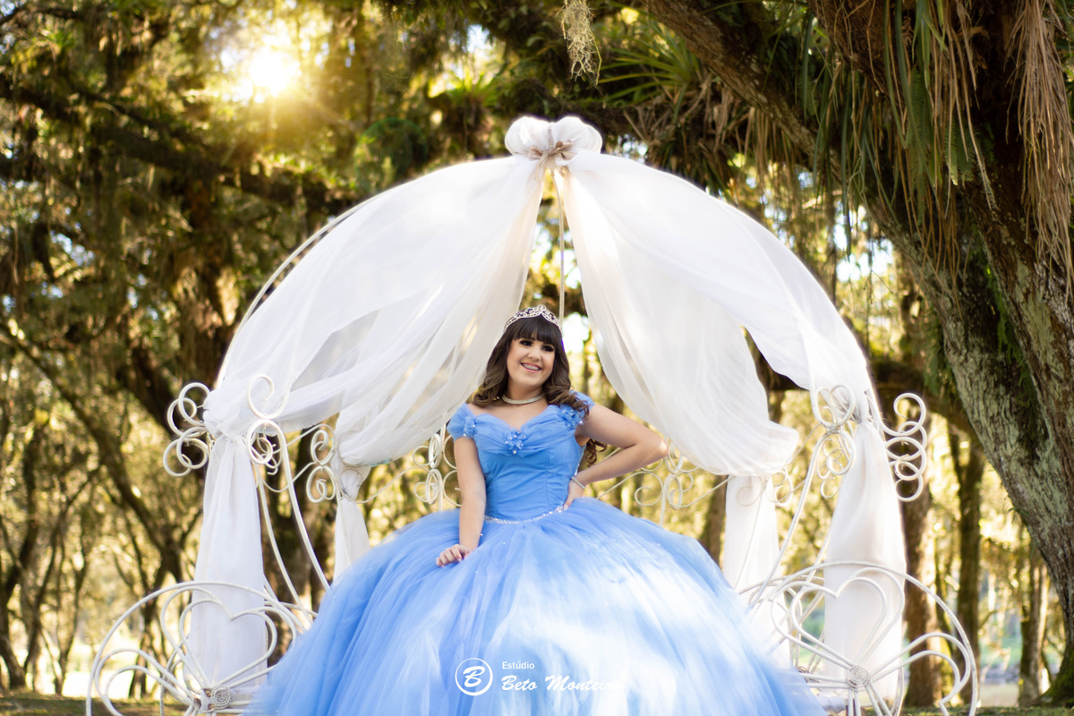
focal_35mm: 75
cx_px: 537
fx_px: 2237
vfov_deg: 18.2
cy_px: 358
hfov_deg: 27.0
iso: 160
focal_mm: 50
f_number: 1.8
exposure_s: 1/160
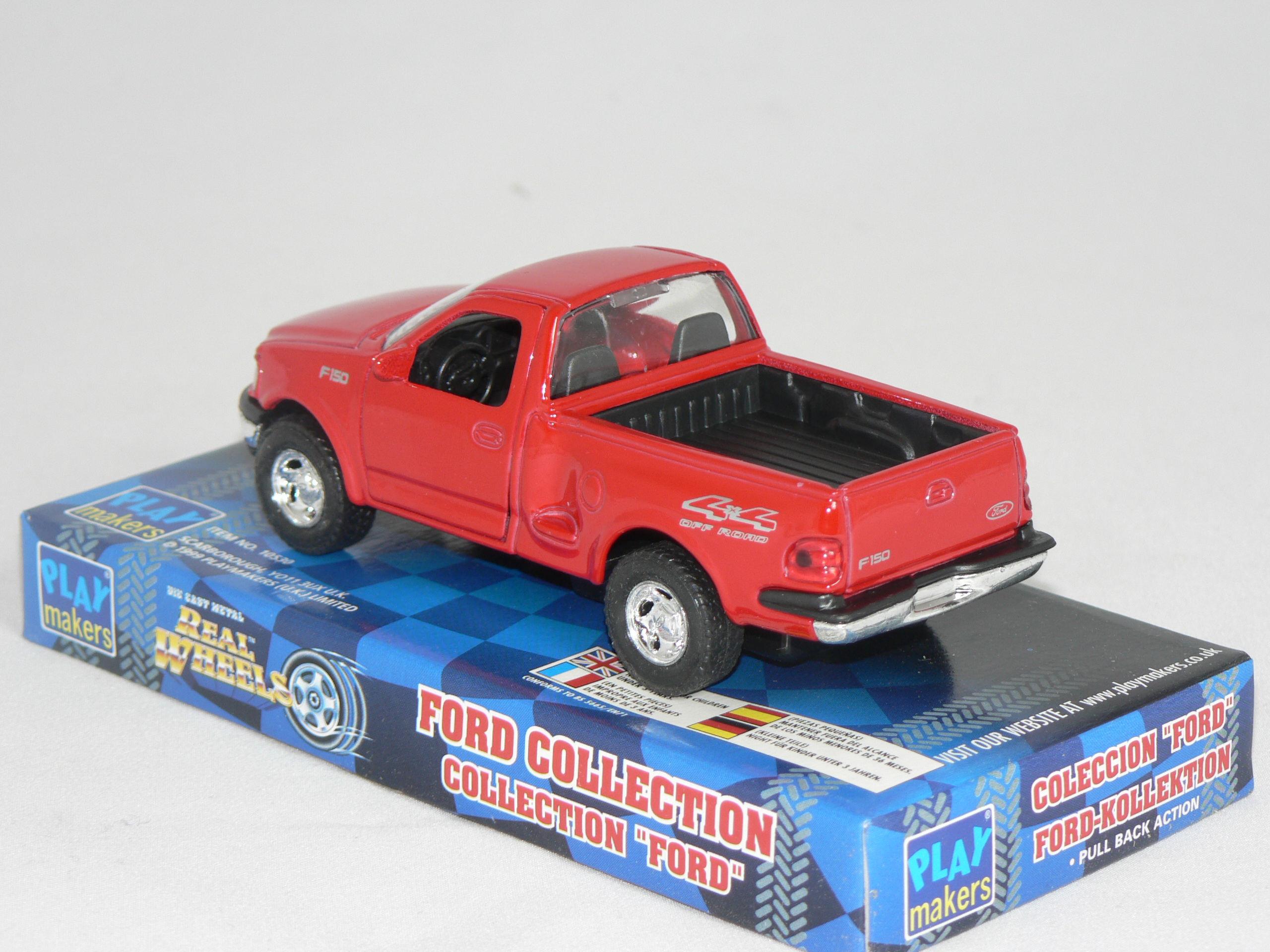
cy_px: 476
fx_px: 4769
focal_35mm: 130
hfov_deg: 15.2
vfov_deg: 11.4
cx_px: 635
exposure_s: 1/60
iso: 80
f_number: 3.2
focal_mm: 21.6
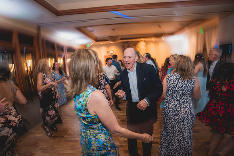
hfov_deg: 93.3
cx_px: 117
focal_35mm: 17
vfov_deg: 70.5
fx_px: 111
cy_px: 78
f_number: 2.8
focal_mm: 17
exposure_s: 1/13
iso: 1000
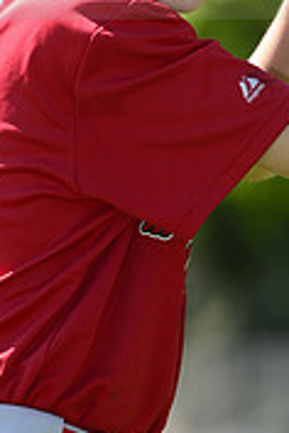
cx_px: 163
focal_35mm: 572
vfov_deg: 3.6
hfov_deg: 2.4
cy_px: -56
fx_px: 6887
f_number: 5.6
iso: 200
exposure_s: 1/500
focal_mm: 175
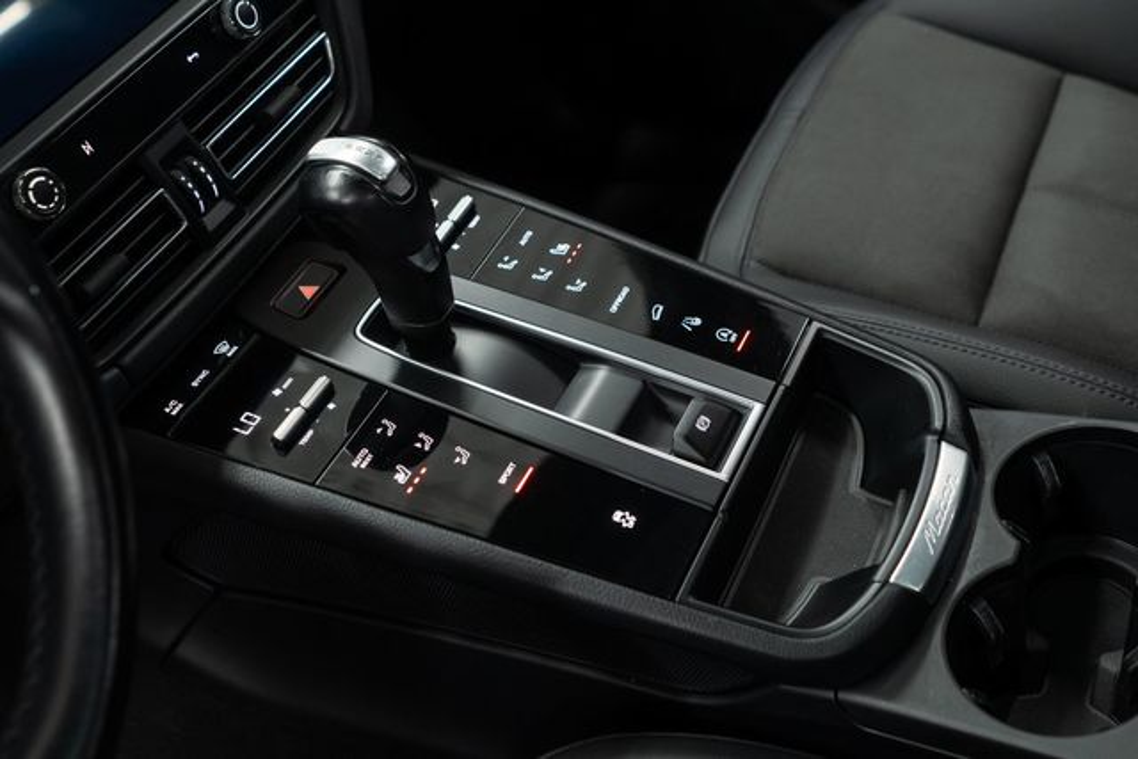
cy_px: 380
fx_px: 1328
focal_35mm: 42
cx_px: 569
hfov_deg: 46.4
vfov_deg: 31.9
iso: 1000
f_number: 3.2
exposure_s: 1/50
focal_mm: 28
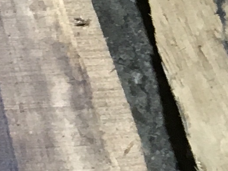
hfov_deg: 7.4
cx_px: -535
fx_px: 1469
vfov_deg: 6.7
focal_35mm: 223
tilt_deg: -62.6
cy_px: 52
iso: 80
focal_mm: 4.15
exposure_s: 1/33
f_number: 2.2
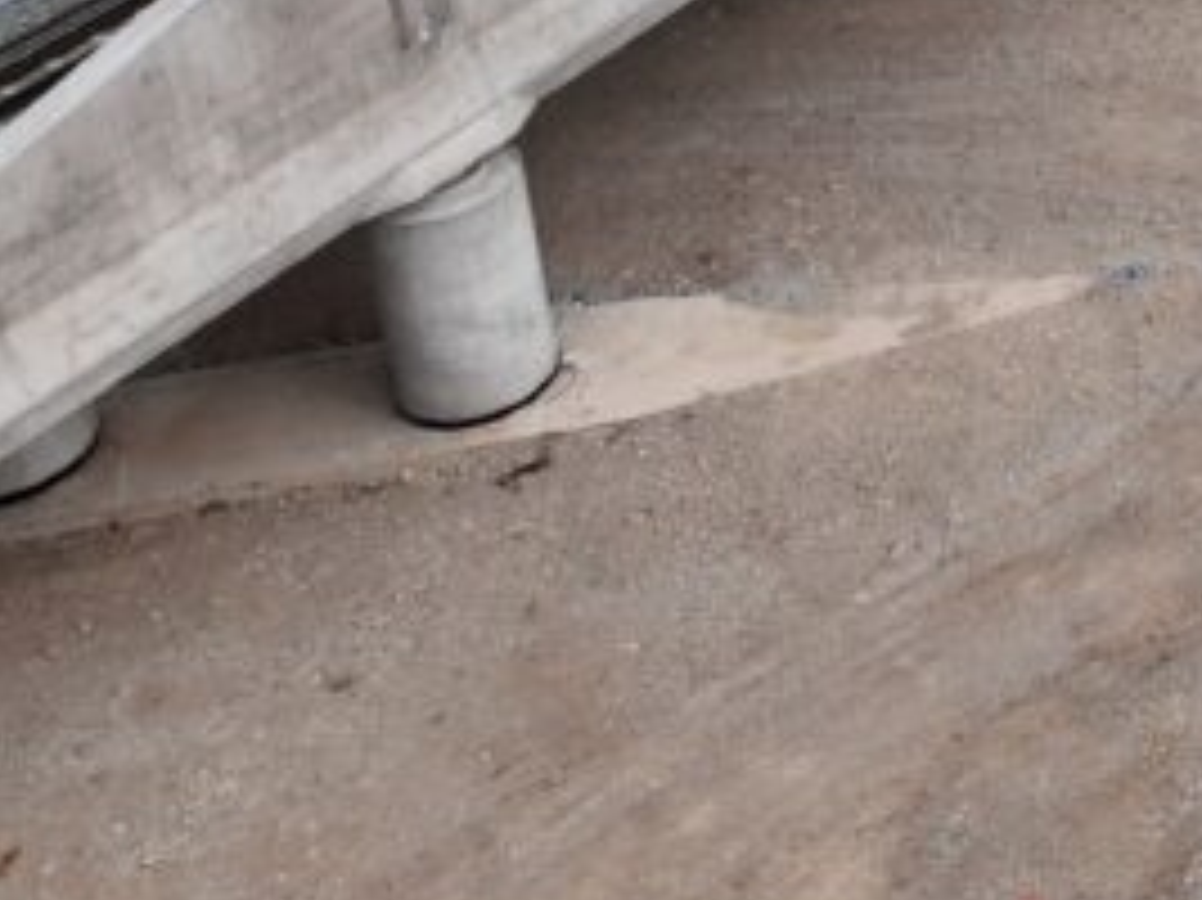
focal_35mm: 92
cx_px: 2080
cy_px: -709
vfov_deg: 14.2
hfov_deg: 17.7
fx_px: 3193
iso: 110
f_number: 2.8
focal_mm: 12.29
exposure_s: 1/1500
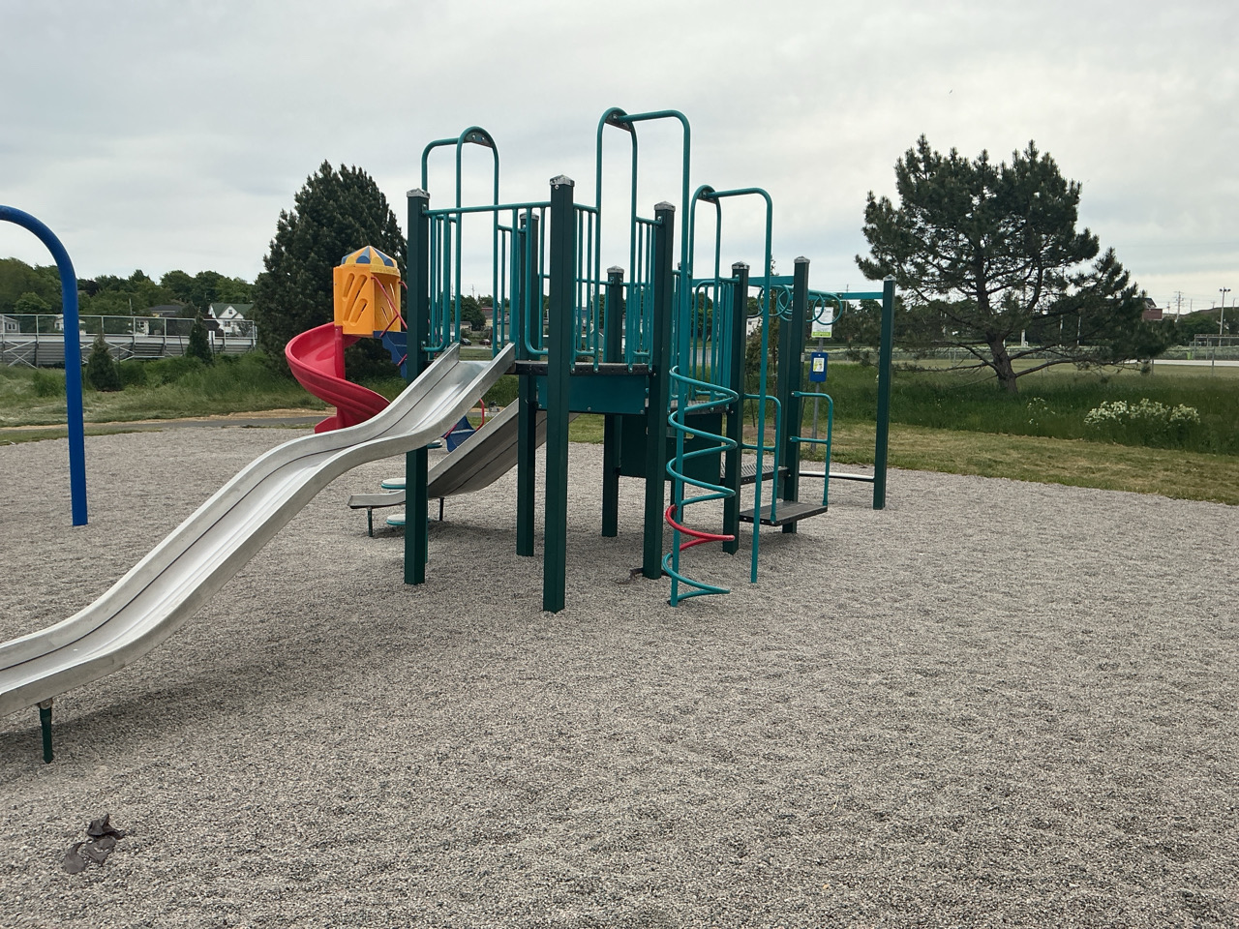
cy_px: 464
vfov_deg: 48.2
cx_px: 620
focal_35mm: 29
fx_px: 1038
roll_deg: +0.9
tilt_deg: -5.2
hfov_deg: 61.7
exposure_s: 1/1577
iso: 25
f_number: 1.8
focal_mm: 3
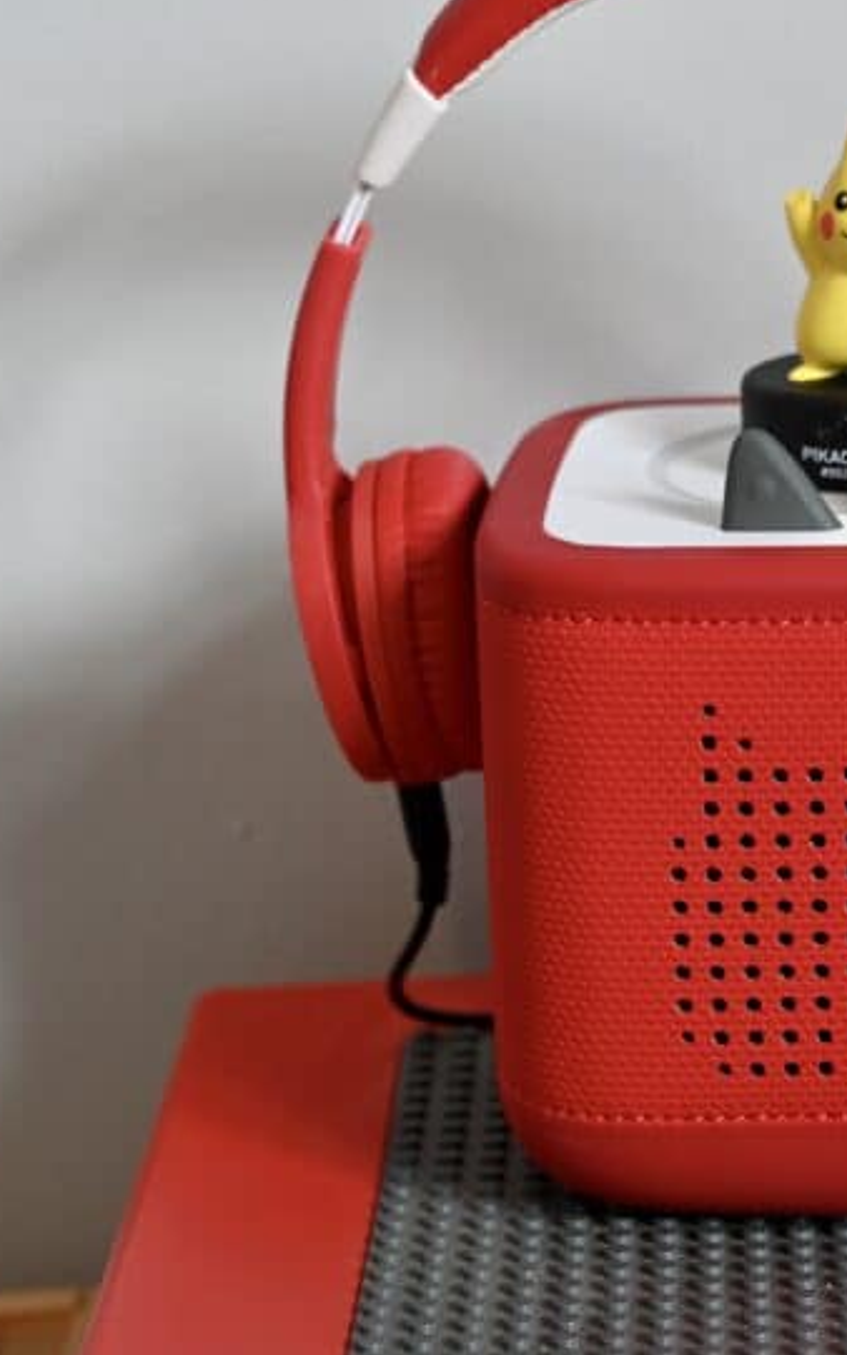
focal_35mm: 135
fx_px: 4987
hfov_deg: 9.6
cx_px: 1005
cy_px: 592
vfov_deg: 15.5
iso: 1100
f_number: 5
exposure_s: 1/125
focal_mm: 70
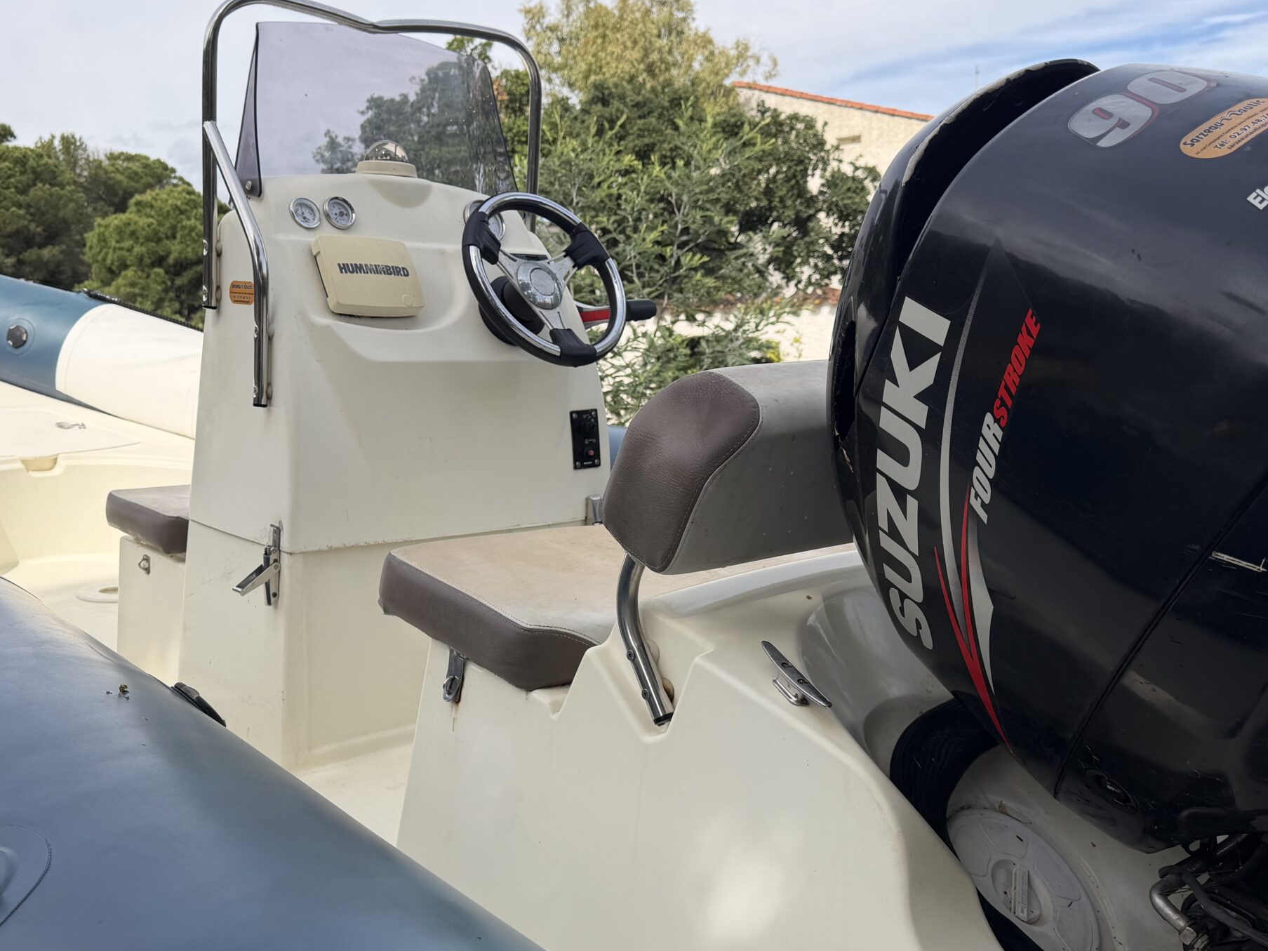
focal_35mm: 34
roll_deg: +2.3
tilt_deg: -7.3
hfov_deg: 53.6
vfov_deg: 41.7
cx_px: 516
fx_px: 1245
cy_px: 527
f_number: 1.78
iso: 80
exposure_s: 1/3584
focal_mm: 6.76
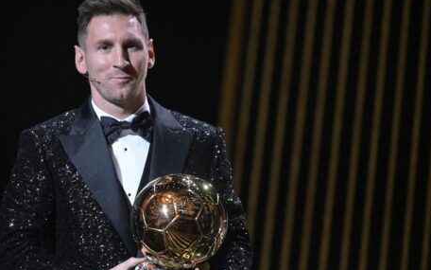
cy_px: 182
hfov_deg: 6.3
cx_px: 96
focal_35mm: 335
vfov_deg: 3.9
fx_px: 3935
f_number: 2.8
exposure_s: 1/1250
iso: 5000
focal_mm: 200
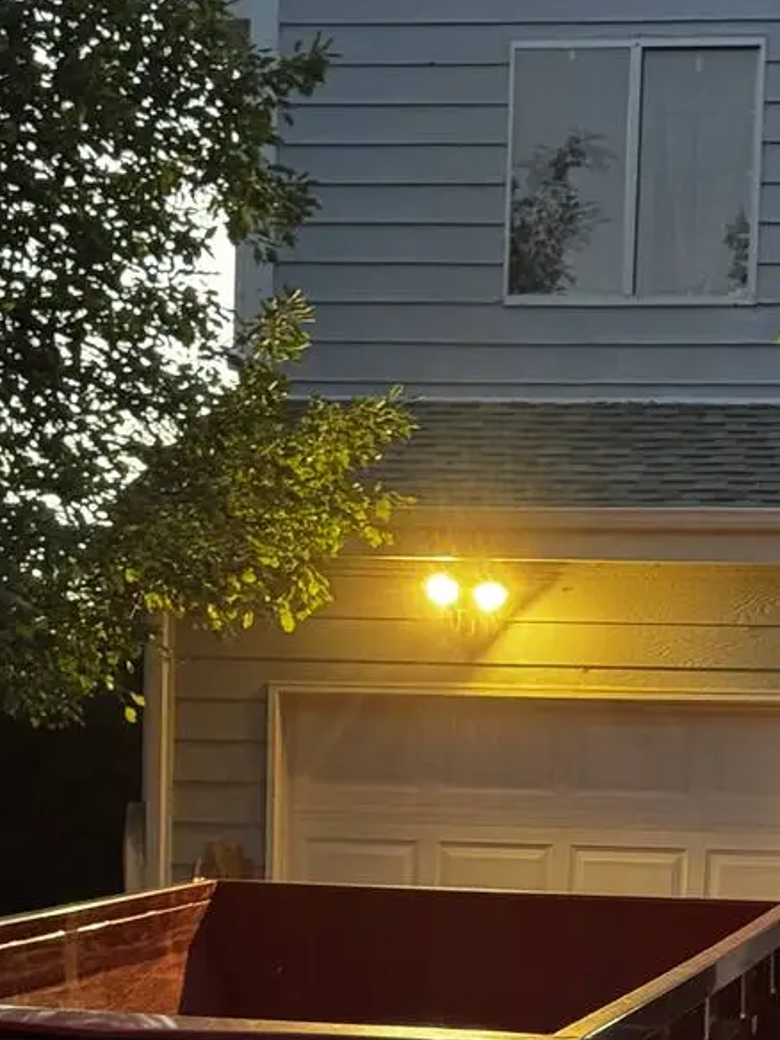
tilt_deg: -4.5
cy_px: 1236
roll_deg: -1.7
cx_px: 509
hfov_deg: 12.9
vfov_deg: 16.4
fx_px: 3455
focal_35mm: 115
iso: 640
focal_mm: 6.76
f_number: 1.78
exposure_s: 1/30
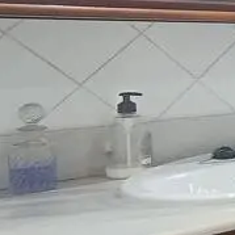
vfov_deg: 21.8
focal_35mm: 79
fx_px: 607
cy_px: 70
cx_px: 593
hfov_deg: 13.8
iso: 317
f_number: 2.2
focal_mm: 1.65
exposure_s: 1/50
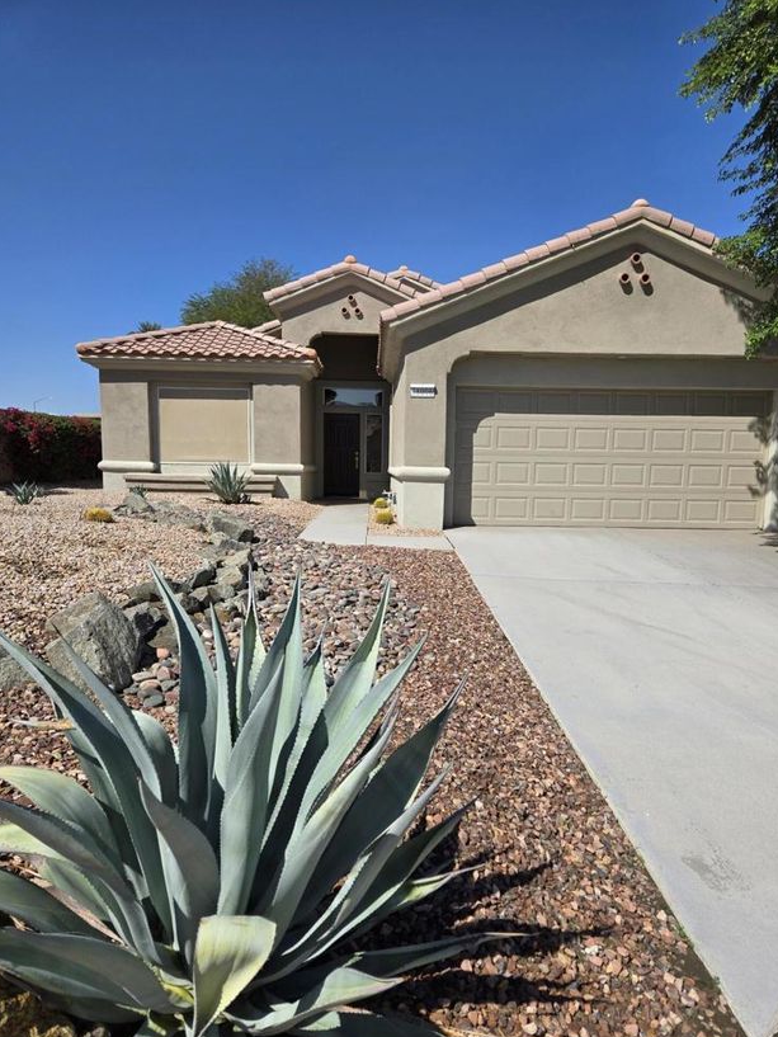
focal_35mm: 24
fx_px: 719
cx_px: 397
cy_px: 538
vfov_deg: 71.6
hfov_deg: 56.8
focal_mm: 5.4
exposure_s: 1/2693
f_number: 1.8
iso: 25
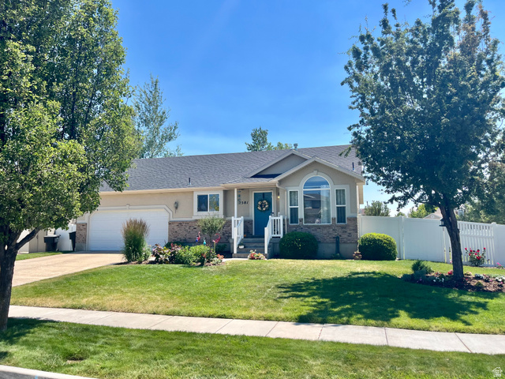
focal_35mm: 26
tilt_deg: +6.7
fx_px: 379
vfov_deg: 53.1
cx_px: 252
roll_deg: +0.5
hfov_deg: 67.3
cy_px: 190
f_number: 1.6
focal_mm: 5.1
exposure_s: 1/2967
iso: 50
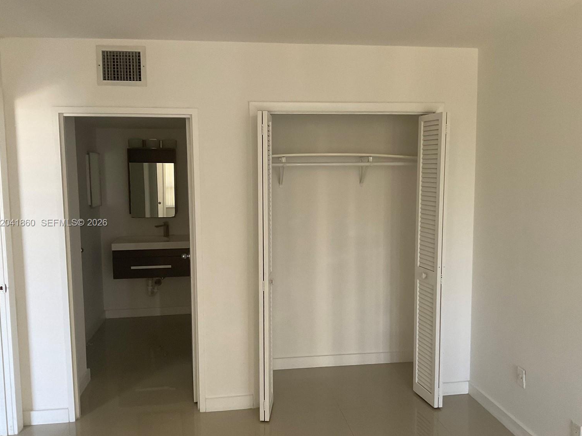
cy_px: 223
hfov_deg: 58.3
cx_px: 297
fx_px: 521
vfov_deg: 45.4
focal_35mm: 31
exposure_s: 1/60
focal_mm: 3
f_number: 1.8
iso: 100
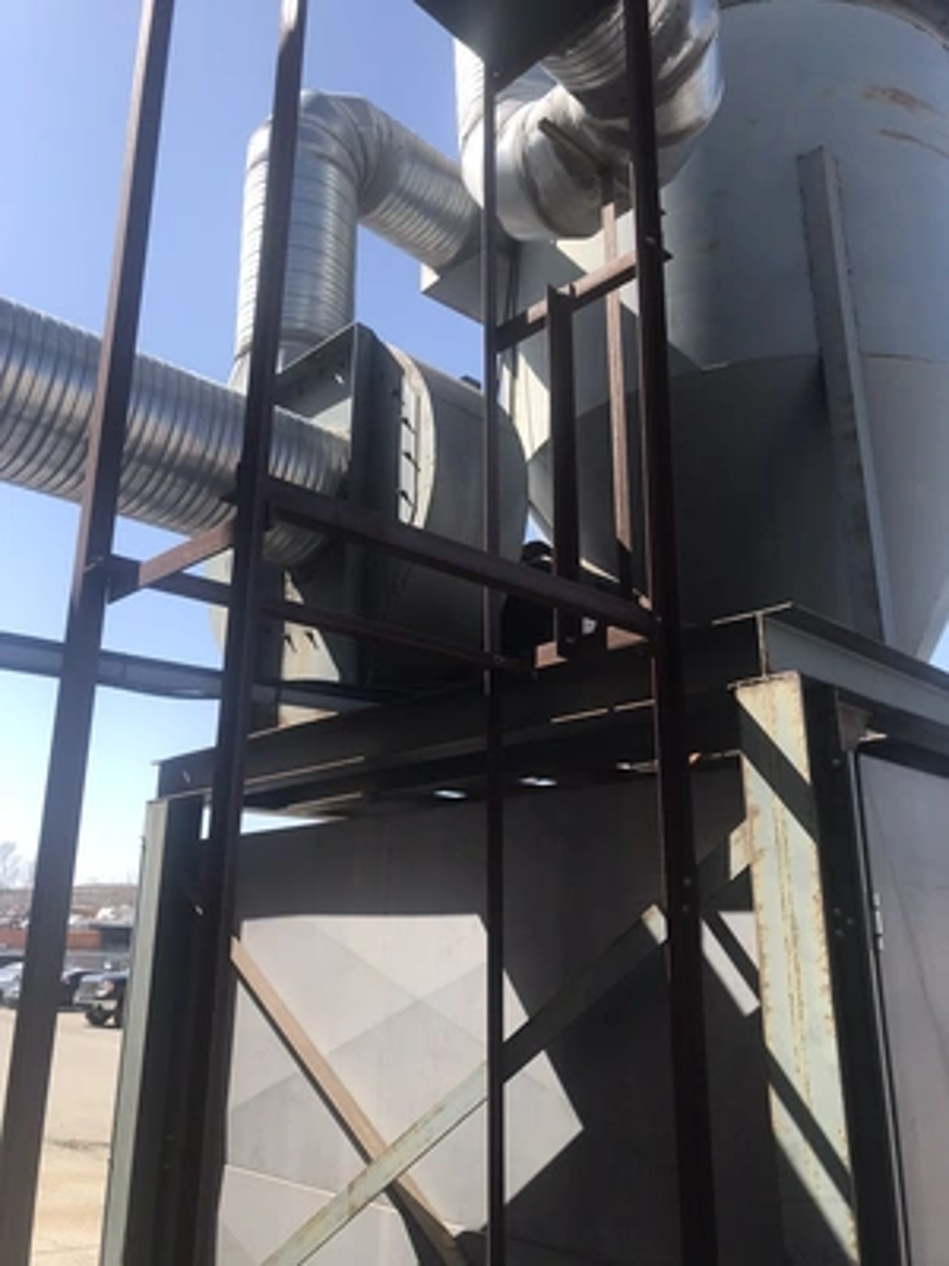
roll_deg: -0.2
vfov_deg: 63.4
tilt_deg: +17.6
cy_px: 633
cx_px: 474
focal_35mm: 28
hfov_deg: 49.7
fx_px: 1023
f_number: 1.8
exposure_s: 1/1126
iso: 20
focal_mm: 3.99
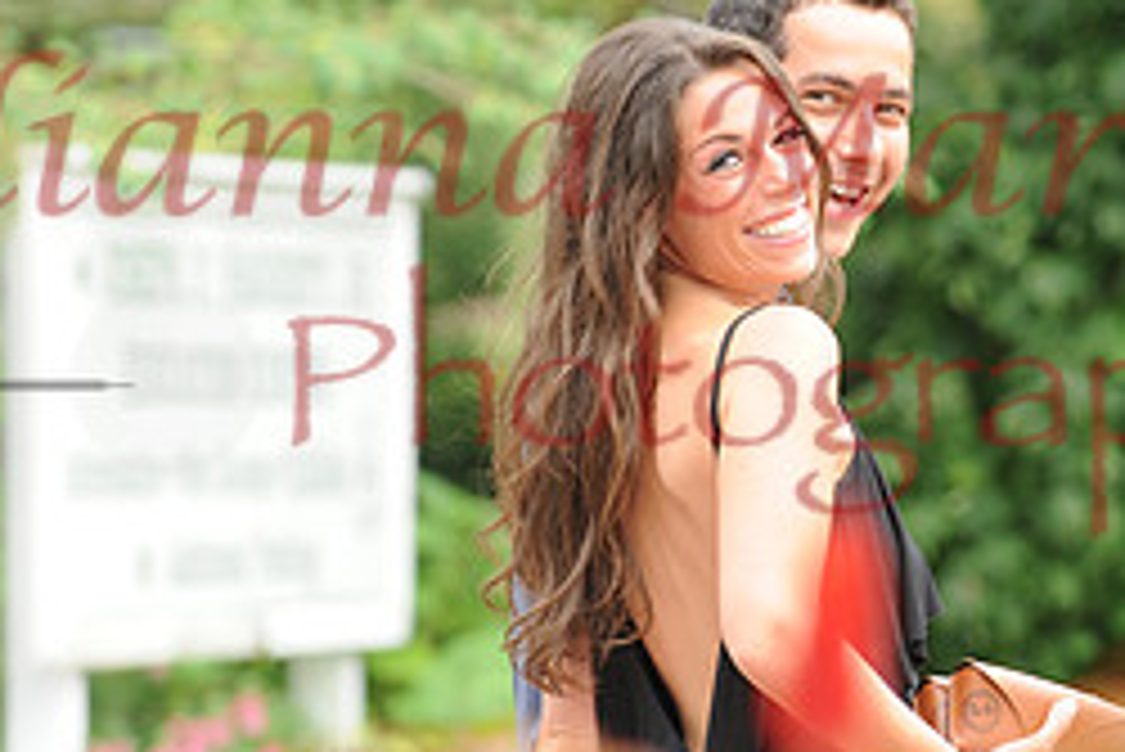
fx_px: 13038
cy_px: 212
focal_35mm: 417
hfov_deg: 4.9
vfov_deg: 3.3
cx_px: 855
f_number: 6.3
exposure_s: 1/160
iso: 500
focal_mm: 180
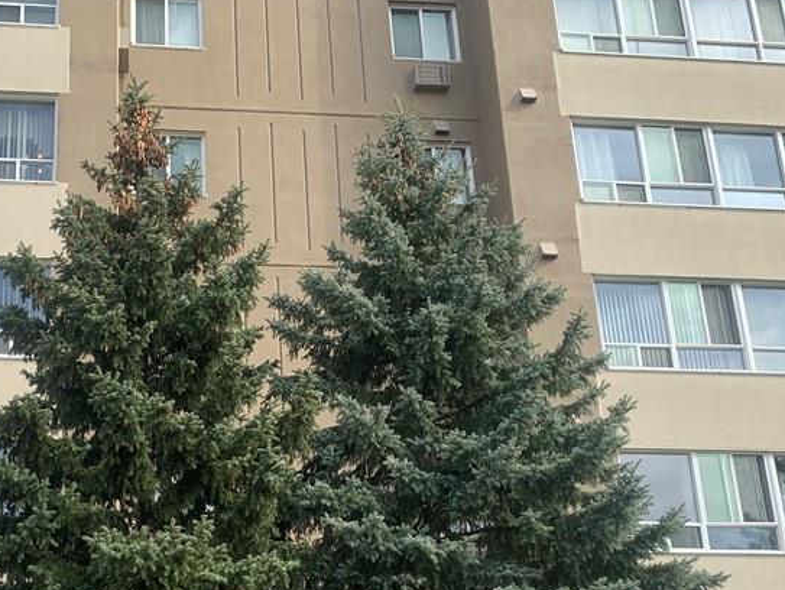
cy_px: 516
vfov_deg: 28.7
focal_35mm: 49
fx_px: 1112
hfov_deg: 38.2
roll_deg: +3.3
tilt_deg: +17.9
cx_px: 234
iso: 25
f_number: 1.8
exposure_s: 1/1111
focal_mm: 4.25
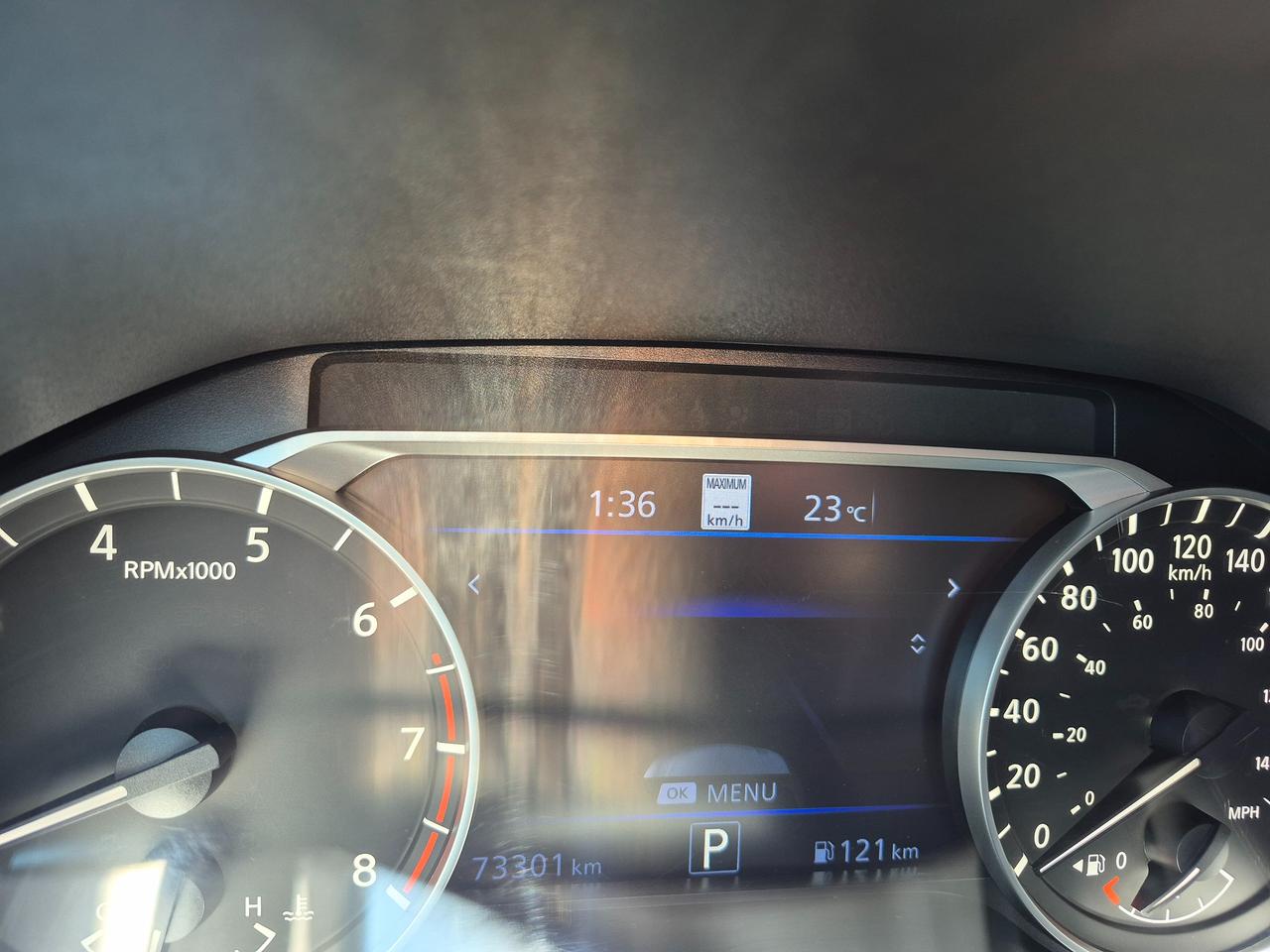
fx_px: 844
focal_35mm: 23
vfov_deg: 58.9
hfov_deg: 73.9
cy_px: 476
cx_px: 635
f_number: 1.8
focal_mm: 5.4
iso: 100
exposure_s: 1/50
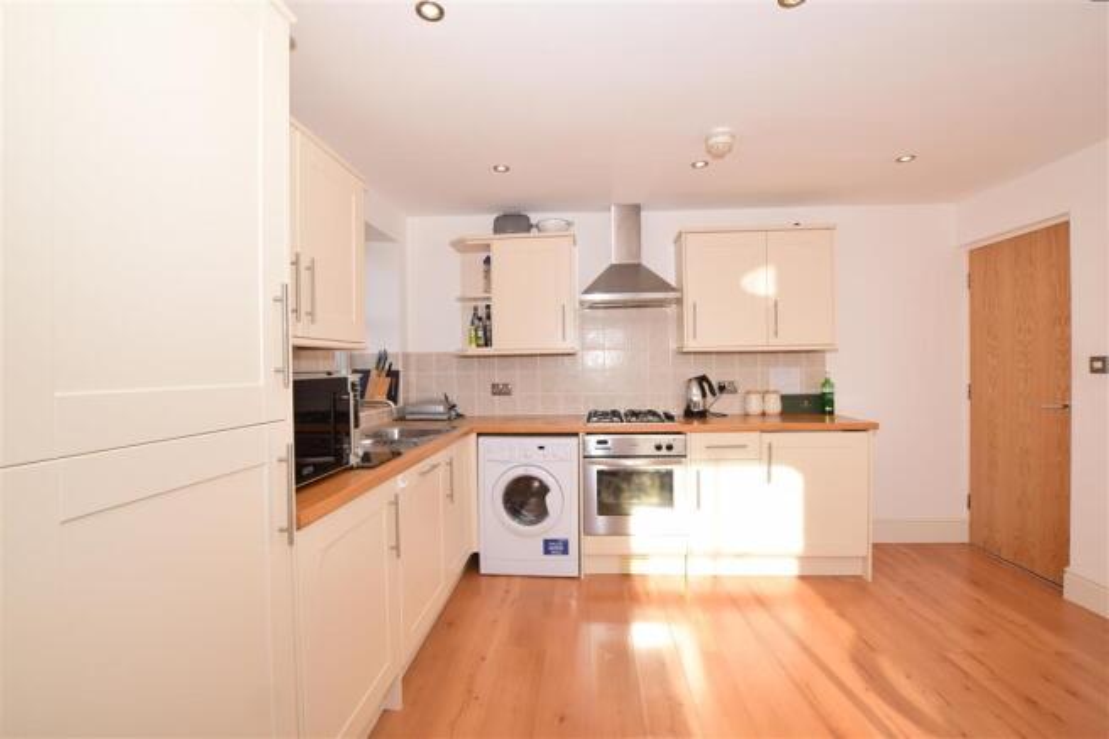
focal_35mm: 15
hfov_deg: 100.4
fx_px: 462
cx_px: 554
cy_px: 370
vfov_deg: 77.3
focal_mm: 10
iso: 400
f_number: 16
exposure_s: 1/200
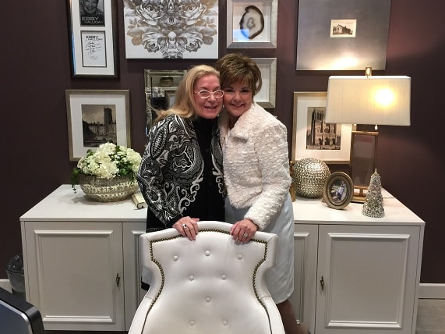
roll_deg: -1.2
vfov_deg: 42.8
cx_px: 223
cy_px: 146
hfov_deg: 55.4
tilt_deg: -9.8
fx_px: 424
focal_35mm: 33
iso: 40
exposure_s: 1/15
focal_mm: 4.15
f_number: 2.2
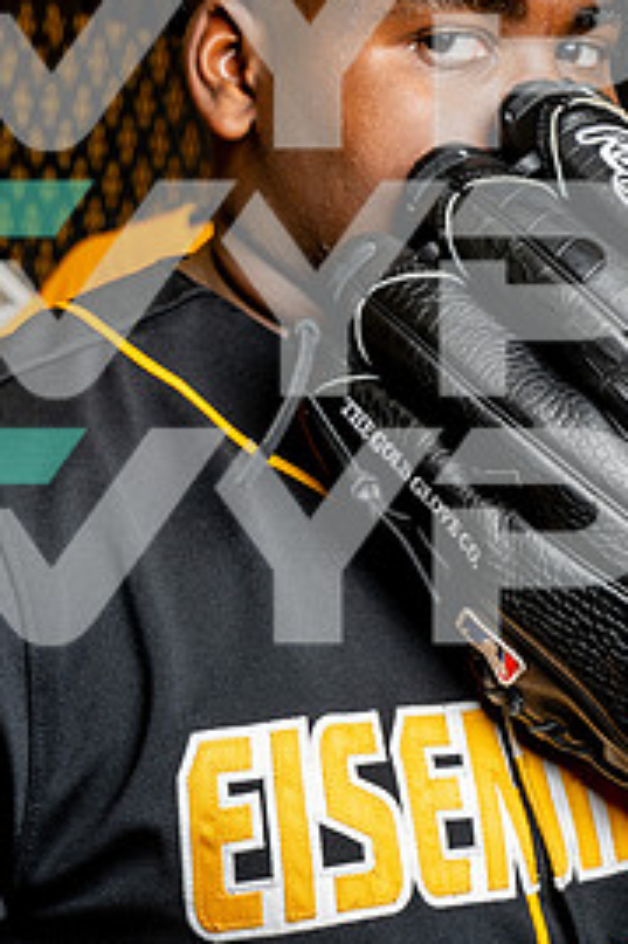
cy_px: 291
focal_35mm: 102
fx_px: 2672
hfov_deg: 13.4
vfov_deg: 19.9
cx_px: 400
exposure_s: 1/200
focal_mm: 61
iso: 400
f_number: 8
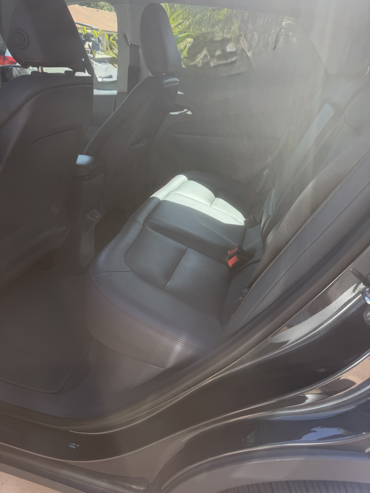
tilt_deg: -31.0
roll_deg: -10.7
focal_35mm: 24
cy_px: 246
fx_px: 342
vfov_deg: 71.6
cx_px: 185
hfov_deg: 56.8
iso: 80
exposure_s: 1/654
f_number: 1.78
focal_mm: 6.76
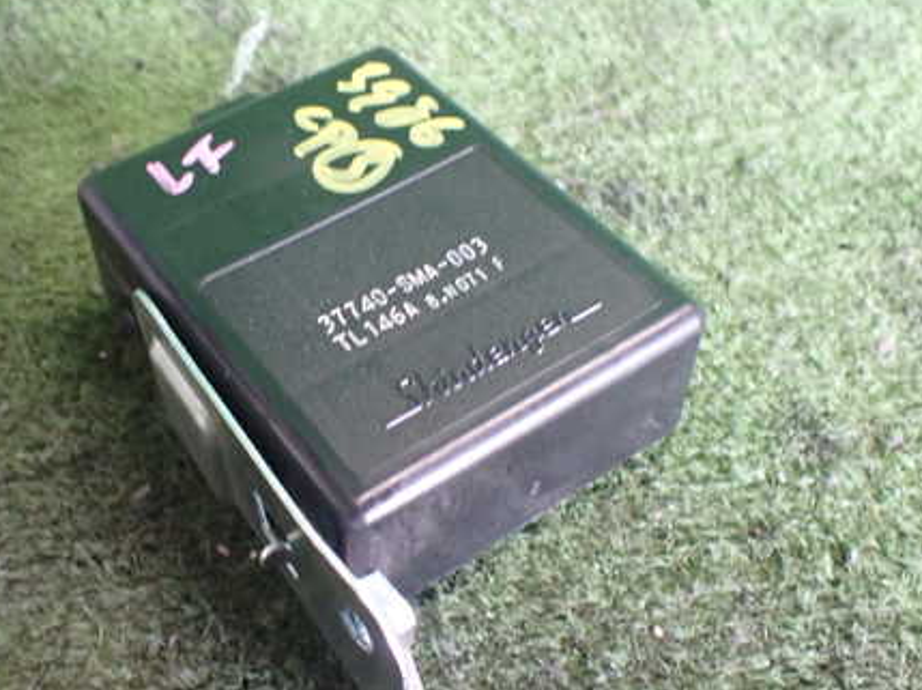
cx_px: 344
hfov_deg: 44.4
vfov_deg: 34.2
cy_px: 404
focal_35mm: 42
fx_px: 1118
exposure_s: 1/60
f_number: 2.3
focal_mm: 5.4
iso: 800
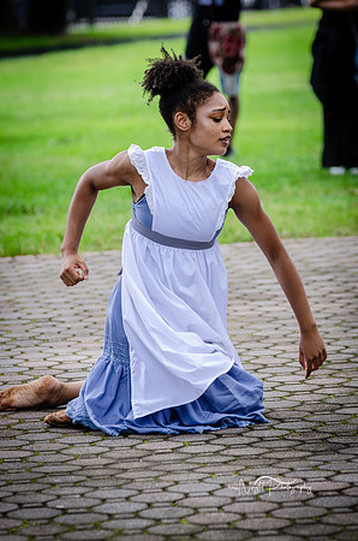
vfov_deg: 8.6
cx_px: 179
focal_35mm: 240
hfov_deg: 5.7
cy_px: 270
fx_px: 3596
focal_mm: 160
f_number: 4
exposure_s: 1/640
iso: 400
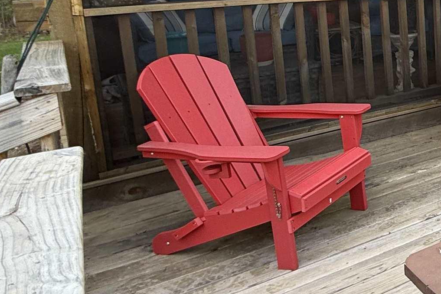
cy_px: 31
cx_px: 620
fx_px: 539
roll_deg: -1.6
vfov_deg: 29.3
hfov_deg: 30.6
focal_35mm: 44
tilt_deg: -9.1
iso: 50
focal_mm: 2.22
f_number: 2.2
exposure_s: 1/163
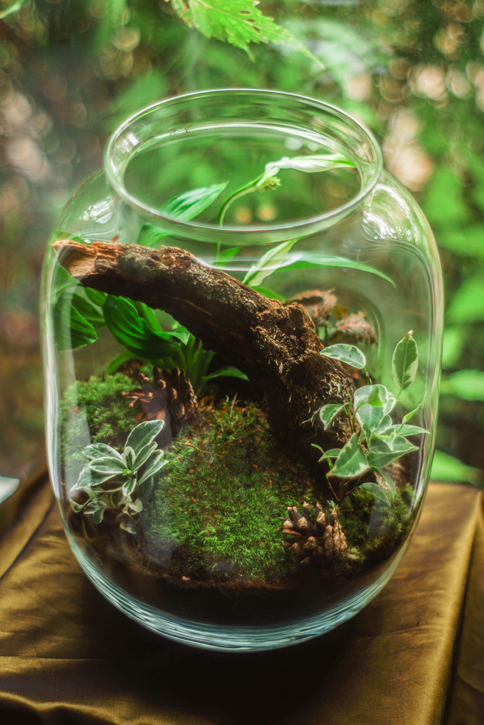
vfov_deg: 27.0
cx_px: 242
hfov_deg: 18.2
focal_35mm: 75
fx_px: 1512
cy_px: 362
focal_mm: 50
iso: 125
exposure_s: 1/50
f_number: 1.7
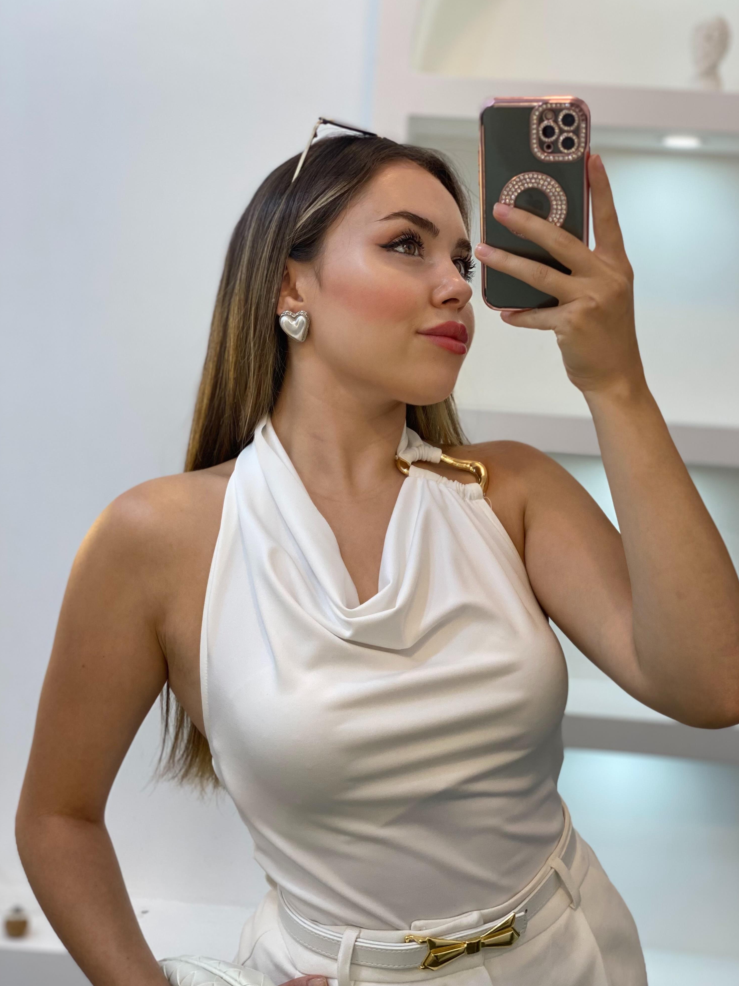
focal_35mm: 53
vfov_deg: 36.2
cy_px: 496
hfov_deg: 27.5
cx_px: 370
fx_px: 1509
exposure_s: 1/100
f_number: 2
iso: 80
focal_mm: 6
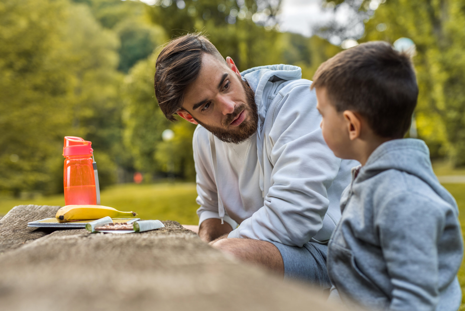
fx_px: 646
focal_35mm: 50
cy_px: 156
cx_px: 232
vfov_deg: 27.0
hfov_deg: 39.6
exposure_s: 1/640
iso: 64
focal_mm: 50
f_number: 2.5
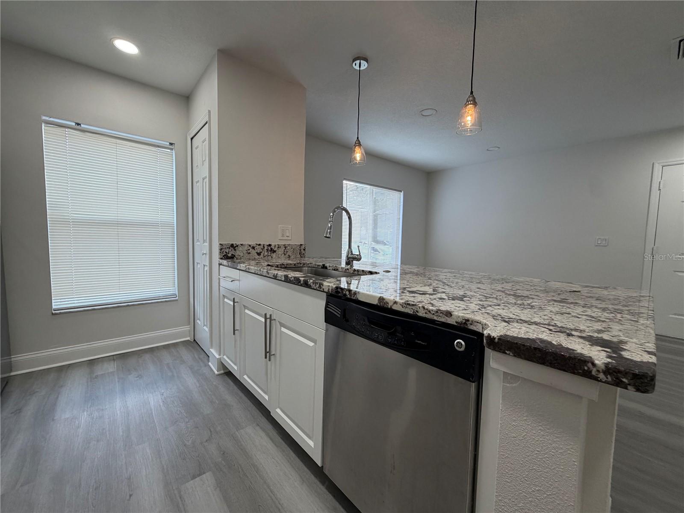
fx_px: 277
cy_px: 256
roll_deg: -2.3
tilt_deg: -4.7
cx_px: 342
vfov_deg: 85.7
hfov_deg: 102.1
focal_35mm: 14
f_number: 2.2
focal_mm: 2.22
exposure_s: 1/120
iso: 160
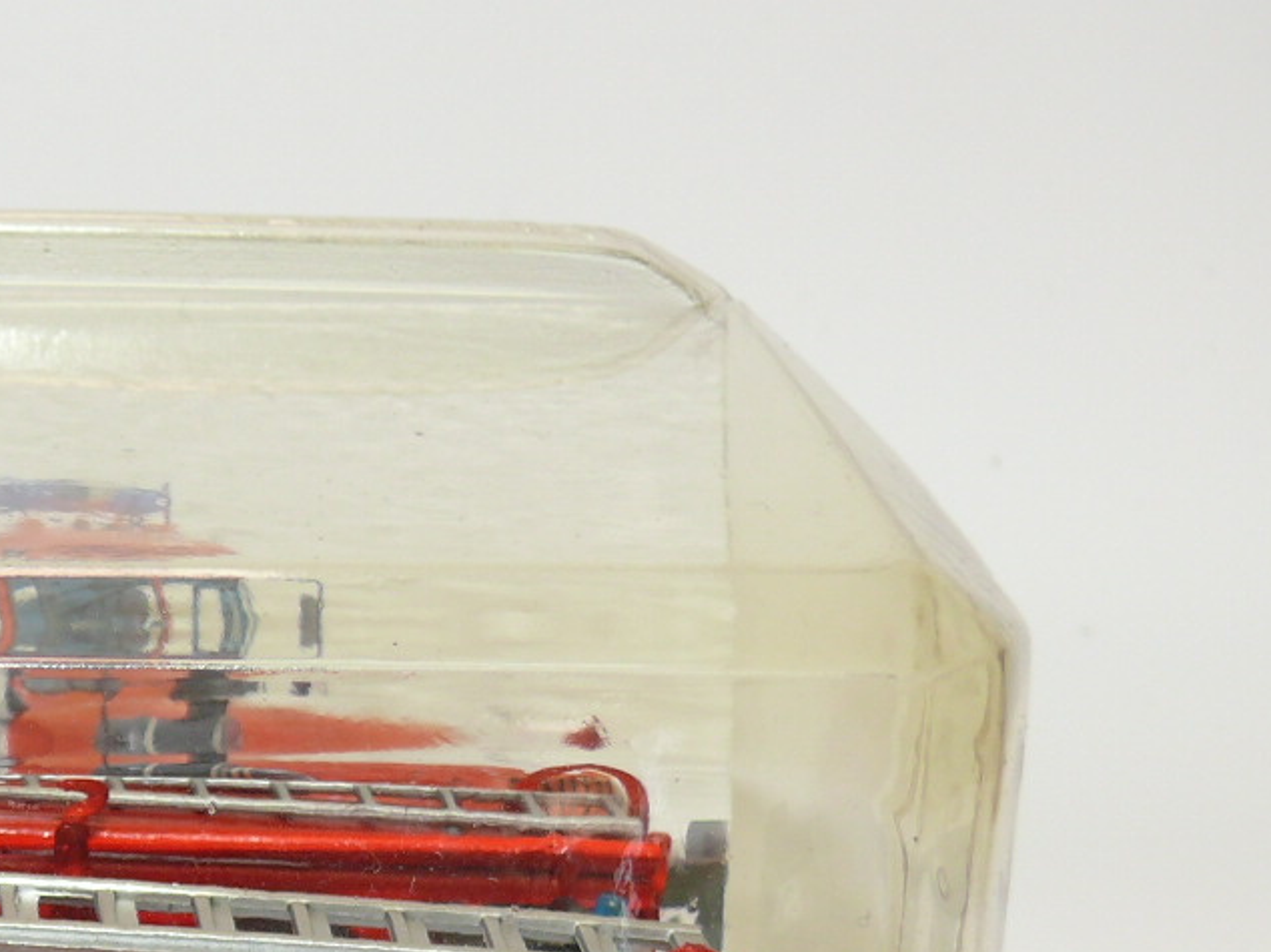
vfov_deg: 14.4
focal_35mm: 101
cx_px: -281
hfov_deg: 18.4
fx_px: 3707
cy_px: 976
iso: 100
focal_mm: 8.1
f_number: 4
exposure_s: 1/30
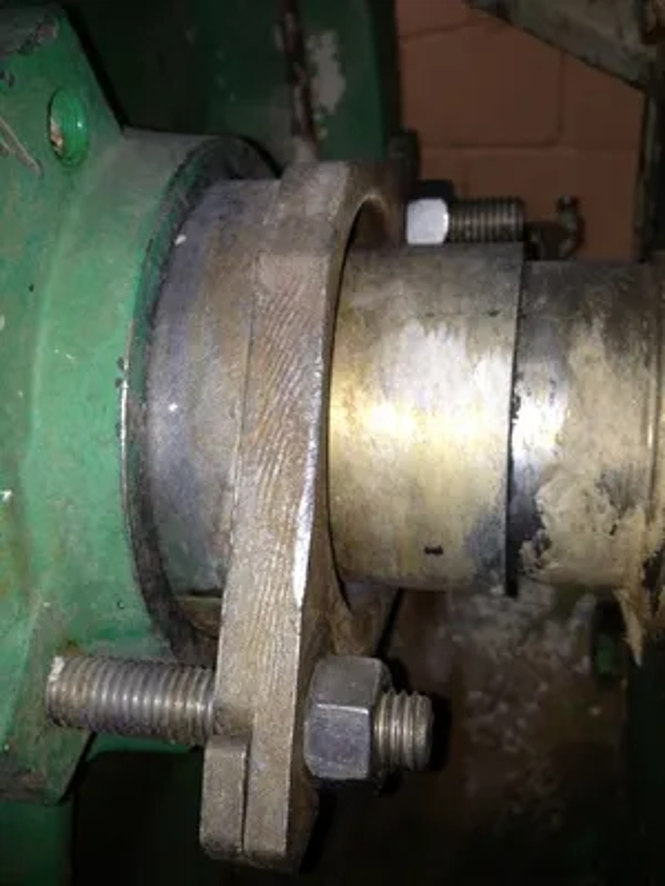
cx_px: 332
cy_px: 443
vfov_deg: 52.6
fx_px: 897
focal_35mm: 35
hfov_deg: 40.7
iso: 50
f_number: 2.4
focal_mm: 4.28
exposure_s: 1/50
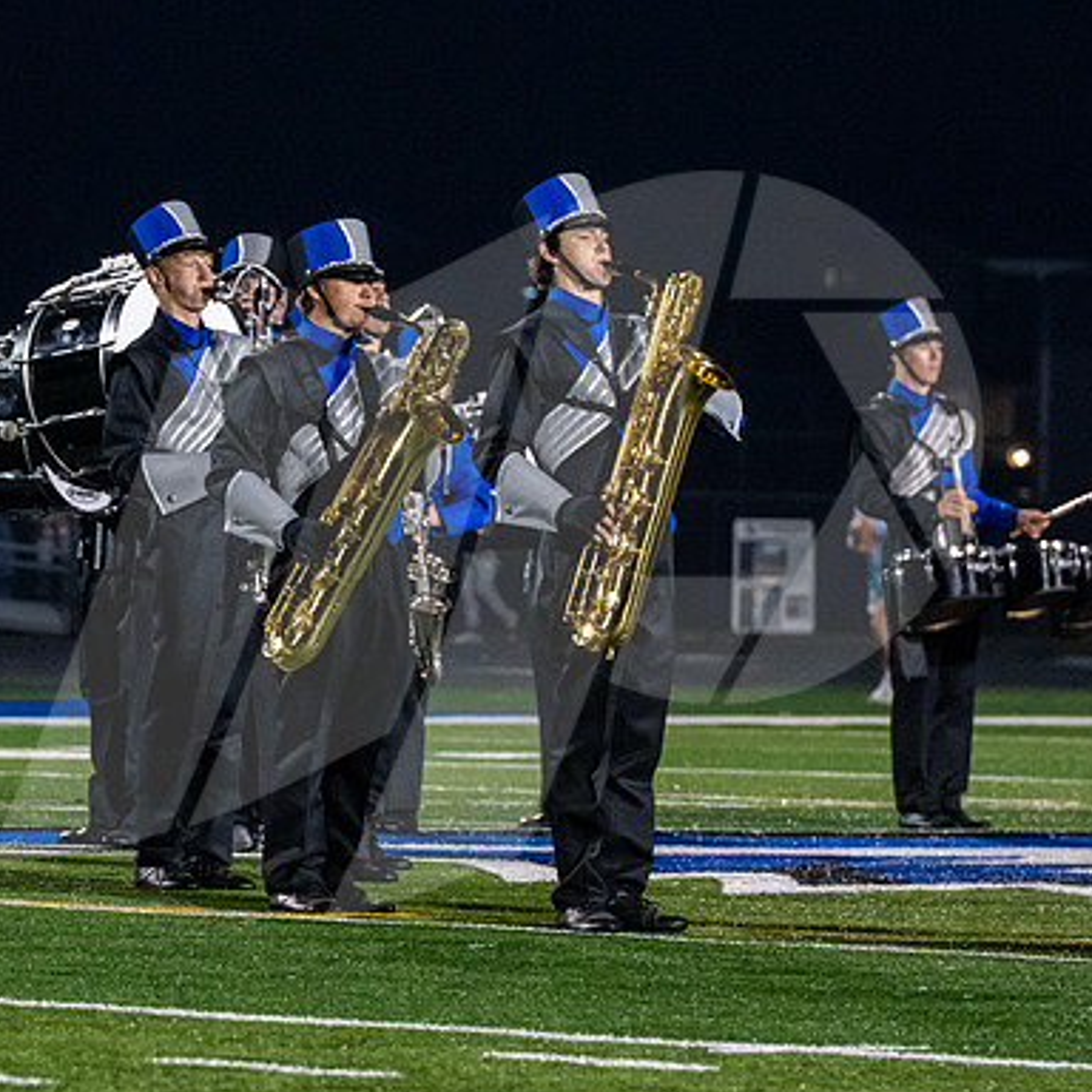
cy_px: 452
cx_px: 322
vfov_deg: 4.6
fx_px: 13705
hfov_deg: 4.6
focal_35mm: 384
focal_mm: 200
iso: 5000
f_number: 5.6
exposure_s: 1/320
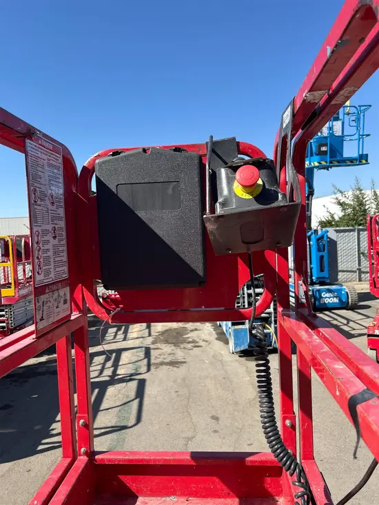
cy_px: 252
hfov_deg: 53.1
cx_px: 190
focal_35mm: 26
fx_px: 379
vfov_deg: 67.3
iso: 50
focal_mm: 5.7
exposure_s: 1/2571
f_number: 1.5
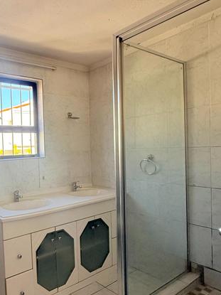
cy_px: 159
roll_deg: +1.9
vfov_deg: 65.2
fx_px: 230
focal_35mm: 27
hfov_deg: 47.8
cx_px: 37
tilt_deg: -1.4
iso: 64
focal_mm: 2.22
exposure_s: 1/99
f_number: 2.2
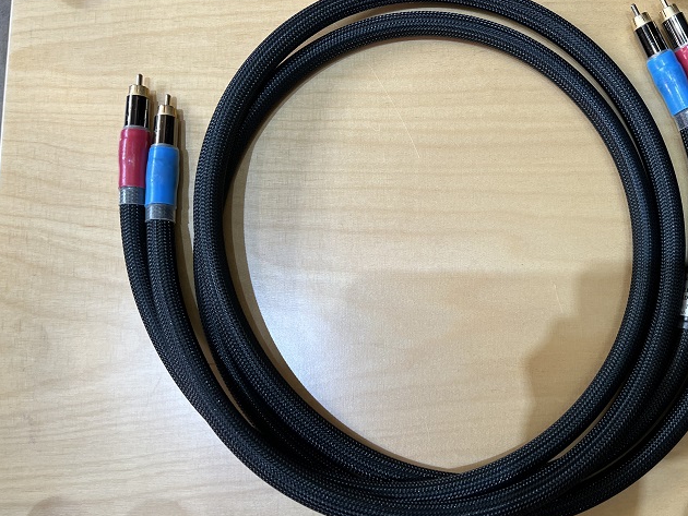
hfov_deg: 54.6
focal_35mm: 33
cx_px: 436
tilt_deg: -83.6
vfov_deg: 43.0
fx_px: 656
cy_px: 259
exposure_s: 1/120
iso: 125
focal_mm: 5.7
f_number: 1.5
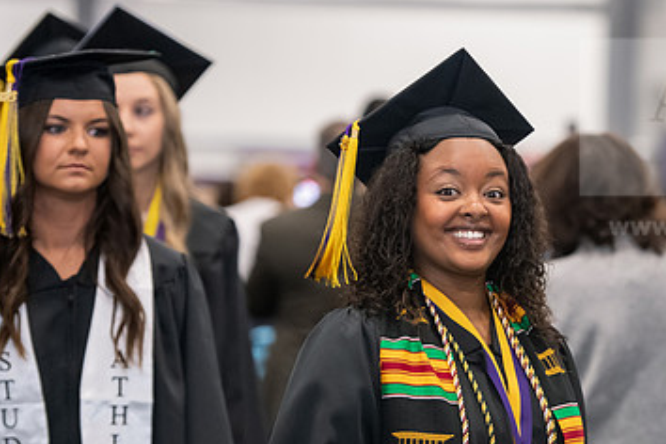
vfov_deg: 6.4
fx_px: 3940
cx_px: 523
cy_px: 266
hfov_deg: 9.6
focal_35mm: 213
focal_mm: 130
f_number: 3.2
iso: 3200
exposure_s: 1/200
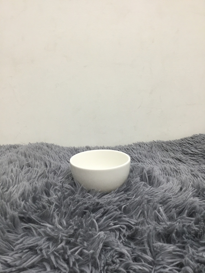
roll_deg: +1.2
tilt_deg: -11.6
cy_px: 136
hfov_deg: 45.4
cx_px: 102
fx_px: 245
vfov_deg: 58.4
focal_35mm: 31
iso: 100
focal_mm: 3.3
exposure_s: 1/33
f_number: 2.4
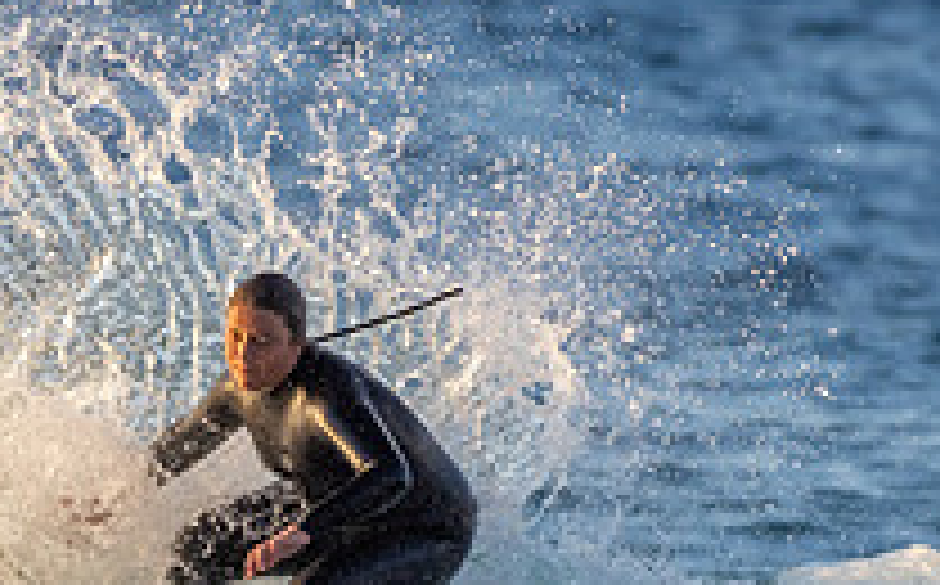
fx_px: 54391
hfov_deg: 1.0
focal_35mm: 2126
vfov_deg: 0.6
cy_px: 731
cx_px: 292
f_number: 5.6
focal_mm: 500
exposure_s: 1/1250
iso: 720
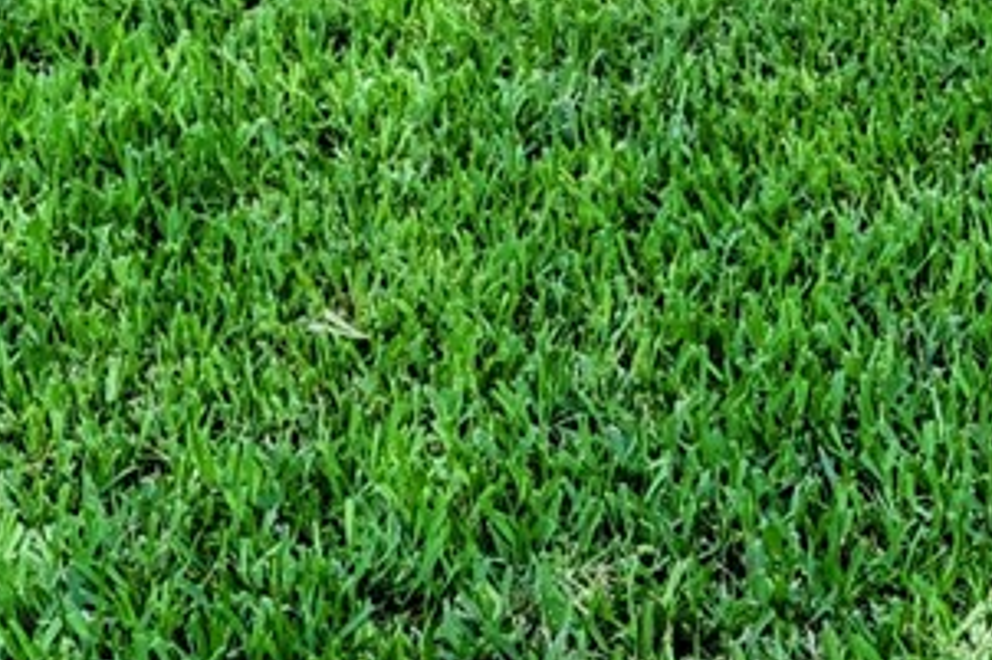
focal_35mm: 216
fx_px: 5949
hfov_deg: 9.3
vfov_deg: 5.8
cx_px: 1495
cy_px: -1543
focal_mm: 30
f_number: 8
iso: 400
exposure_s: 1/160
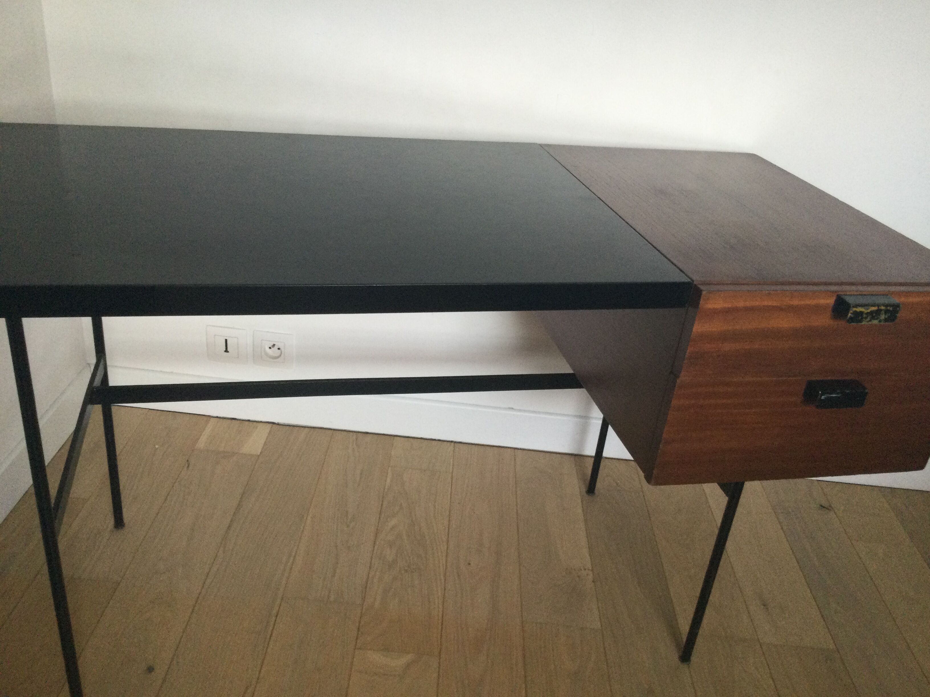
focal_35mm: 31
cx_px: 465
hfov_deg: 58.4
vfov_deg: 45.4
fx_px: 833
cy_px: 348
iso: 50
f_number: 2.4
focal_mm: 3.3
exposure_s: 1/33
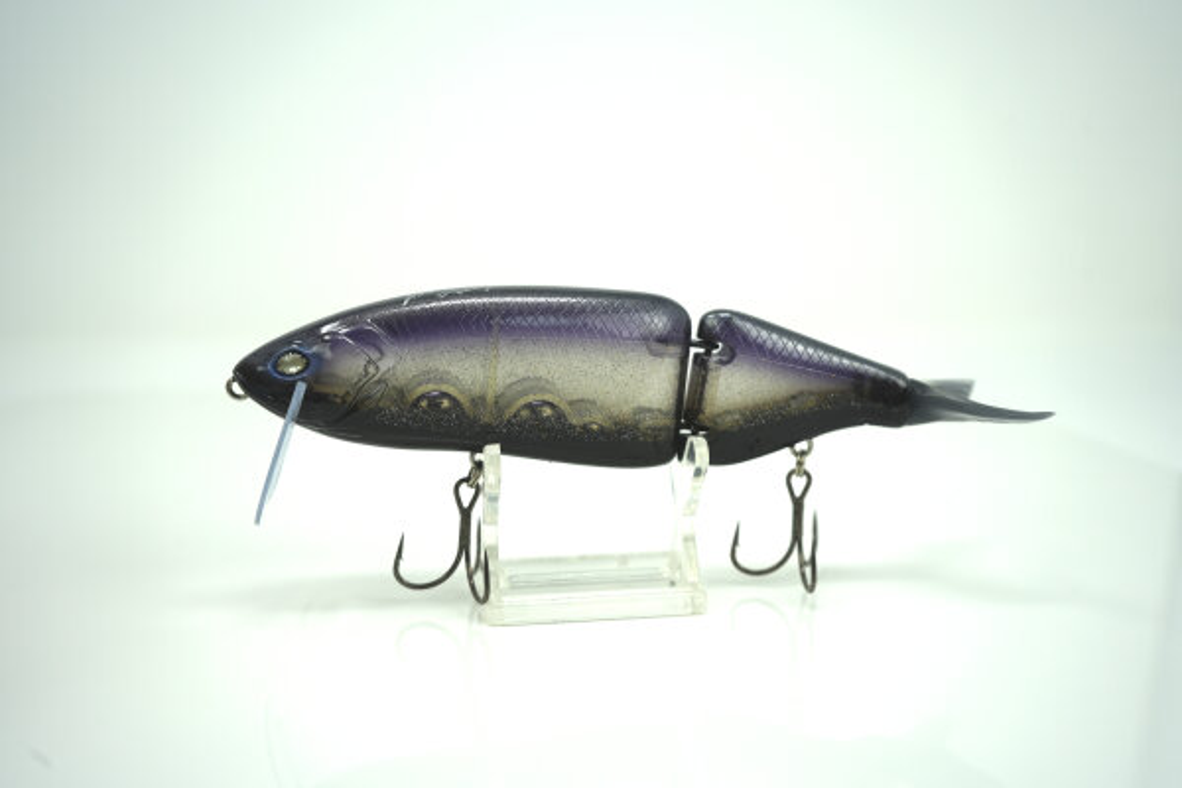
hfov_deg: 54.4
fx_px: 1149
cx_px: 591
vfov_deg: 37.9
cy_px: 394
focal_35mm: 35
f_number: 5.6
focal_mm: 35
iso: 250
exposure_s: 1/250
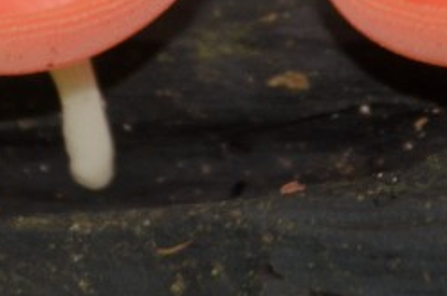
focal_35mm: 895
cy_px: -117
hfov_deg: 2.3
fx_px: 11080
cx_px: 153
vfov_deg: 1.5
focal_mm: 185
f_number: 6.3
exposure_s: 1/60
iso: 800
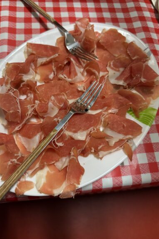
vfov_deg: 69.4
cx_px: 67
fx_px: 172
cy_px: 116
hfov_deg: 49.4
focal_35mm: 26
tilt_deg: -67.2
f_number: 1.78
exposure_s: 1/50
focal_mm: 6.76
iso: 500
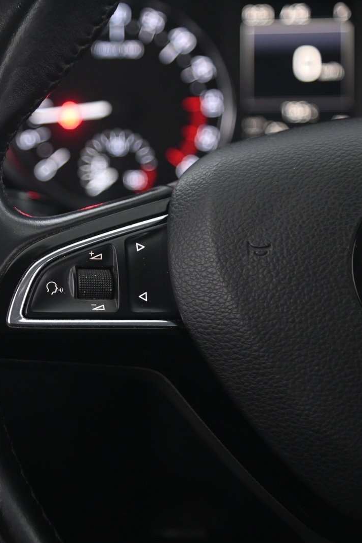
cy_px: 272
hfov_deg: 11.0
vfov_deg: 16.5
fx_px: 1871
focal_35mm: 124
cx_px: 35
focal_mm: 82
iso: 2000
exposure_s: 1/13
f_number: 4
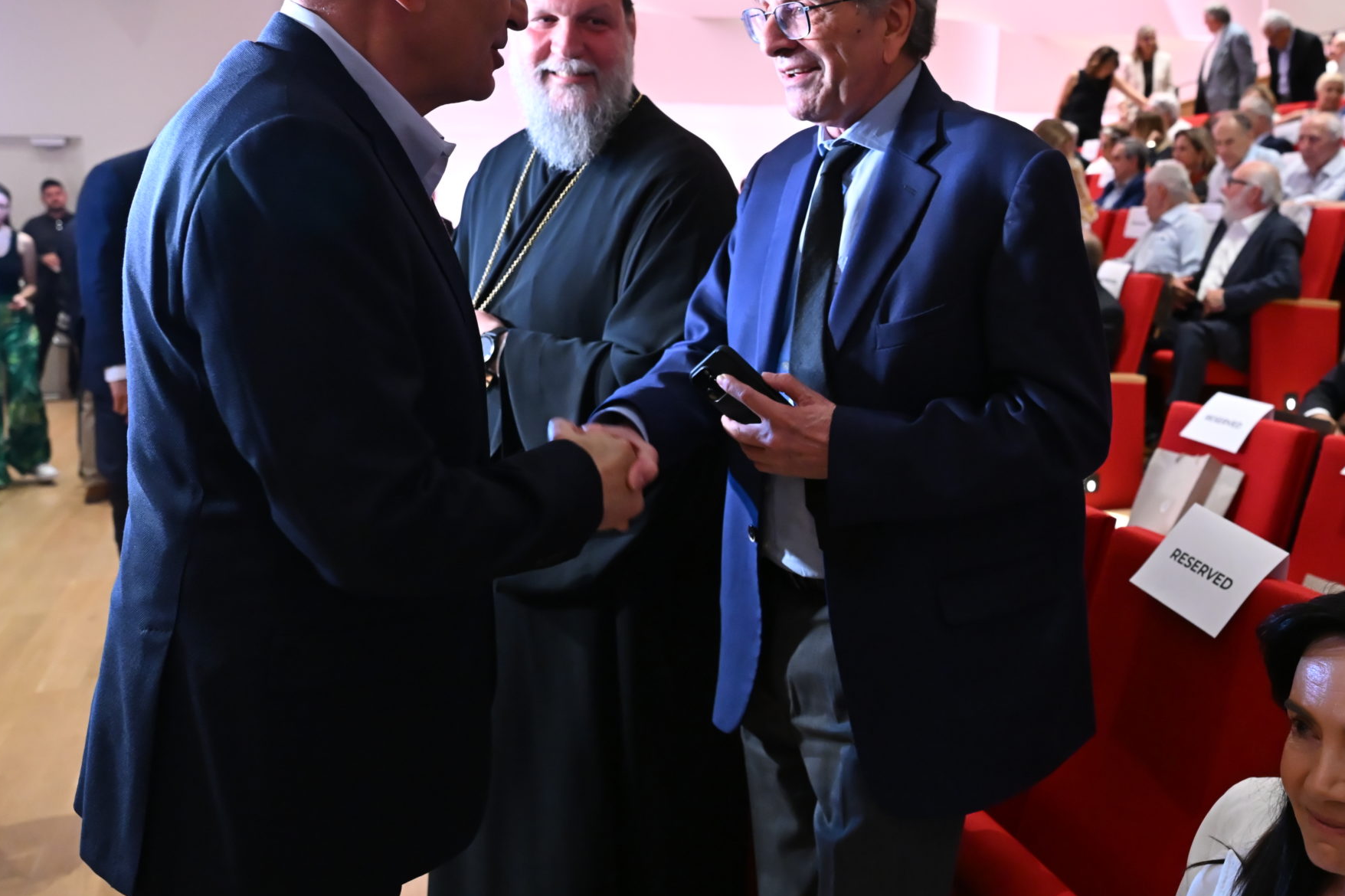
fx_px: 1307
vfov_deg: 37.6
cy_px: 347
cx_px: 836
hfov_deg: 53.9
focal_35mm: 35
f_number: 4
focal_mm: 24
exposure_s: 1/125
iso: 5000
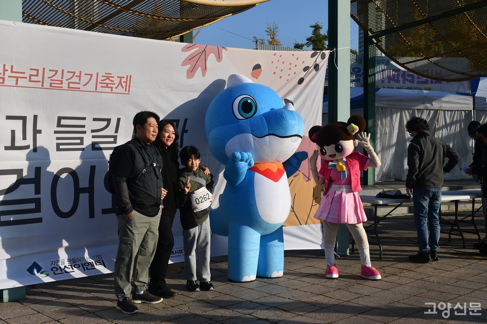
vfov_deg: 31.9
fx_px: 568
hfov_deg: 46.4
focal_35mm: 42
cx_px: 244
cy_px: 162
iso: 100
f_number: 9
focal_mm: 28
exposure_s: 1/320
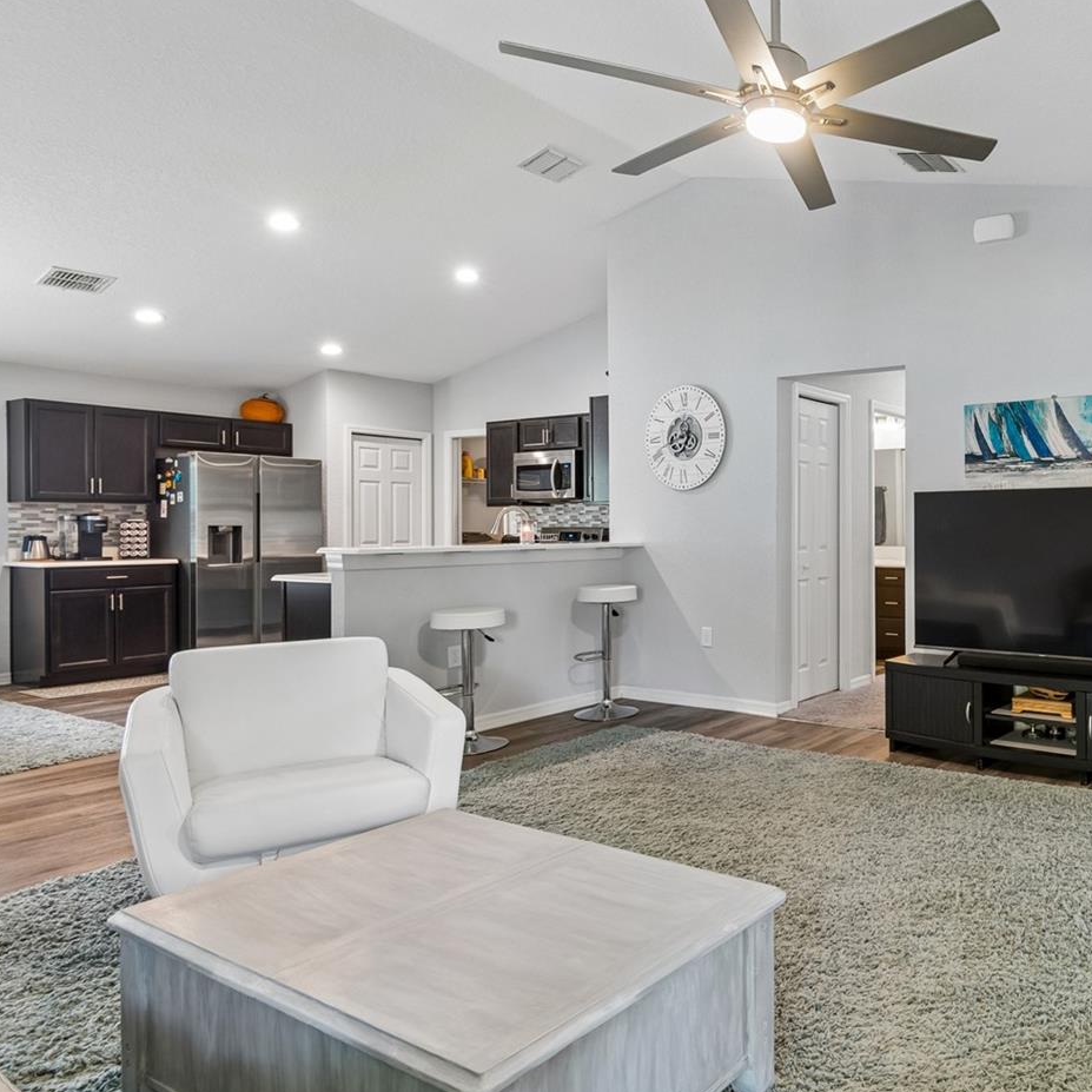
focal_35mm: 22
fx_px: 785
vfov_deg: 69.6
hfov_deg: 62.0
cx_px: 916
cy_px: 548
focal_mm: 10
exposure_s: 1/2.5
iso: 100
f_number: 7.1
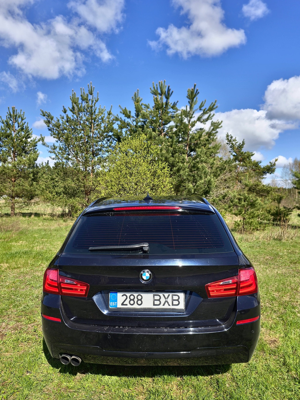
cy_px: 225
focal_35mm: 27
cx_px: 137
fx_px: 312
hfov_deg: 51.3
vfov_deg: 65.1
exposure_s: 1/528
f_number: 1.7
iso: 12
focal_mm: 6.3
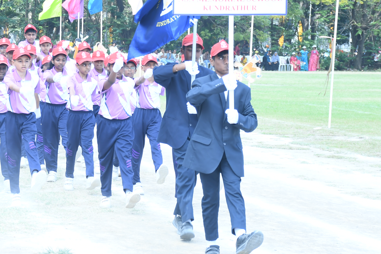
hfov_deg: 13.4
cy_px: 101
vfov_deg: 9.0
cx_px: 76
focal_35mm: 152
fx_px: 1609
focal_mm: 52
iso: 160
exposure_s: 1/125
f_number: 5.6
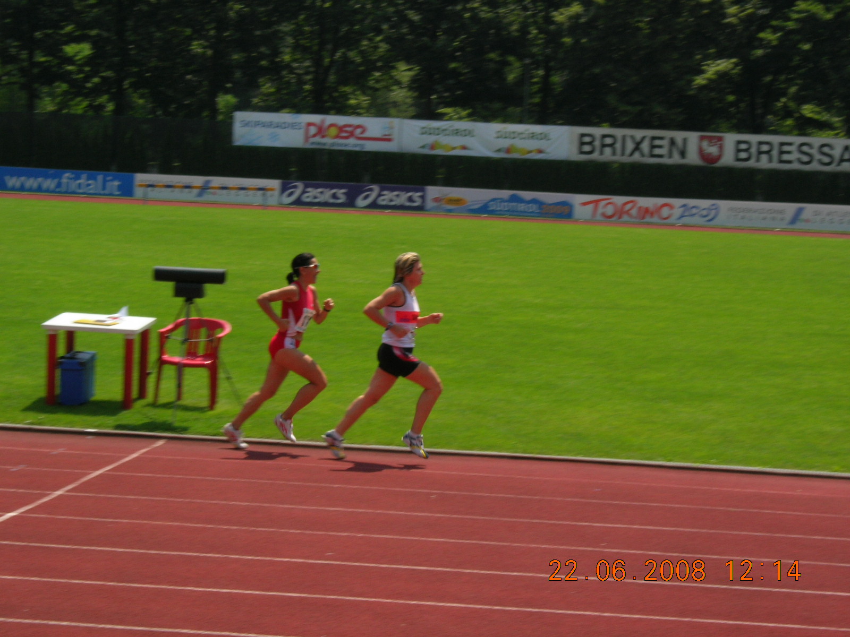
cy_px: 318
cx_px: 425
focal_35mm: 113
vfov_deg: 13.1
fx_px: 2775
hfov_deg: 17.4
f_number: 8.2
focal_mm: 23.4
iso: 64
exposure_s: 1/227
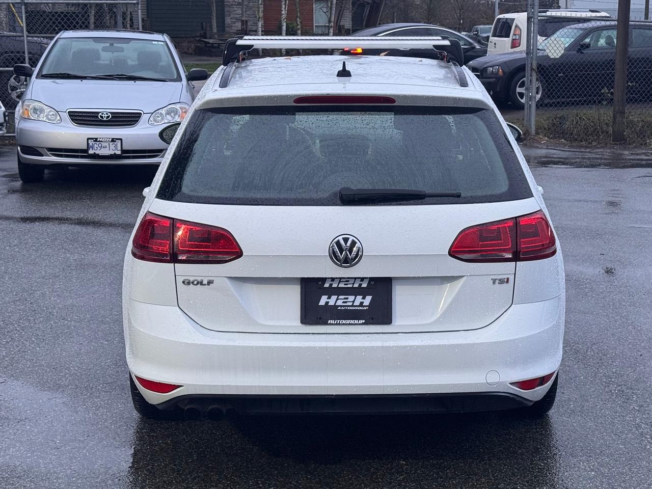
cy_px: 244
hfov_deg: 39.7
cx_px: 326
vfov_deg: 30.3
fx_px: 904
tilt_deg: -8.5
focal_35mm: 48
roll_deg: -0.7
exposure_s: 1/69
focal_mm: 6.76
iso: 100
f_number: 1.78
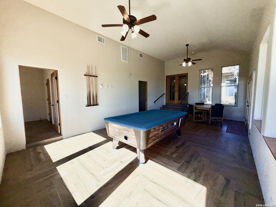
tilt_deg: -5.4
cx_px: 138
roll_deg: +1.0
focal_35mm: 14
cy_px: 104
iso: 16
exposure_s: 1/631
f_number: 2.2
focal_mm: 2.22
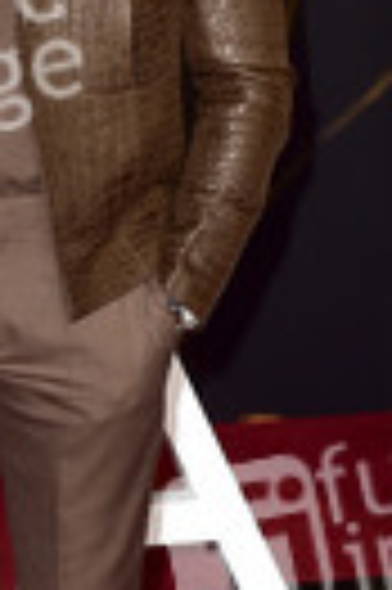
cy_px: 297
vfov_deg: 13.4
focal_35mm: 153
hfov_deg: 8.9
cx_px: -16
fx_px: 2505
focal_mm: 50
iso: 800
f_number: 6.3
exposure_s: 1/250
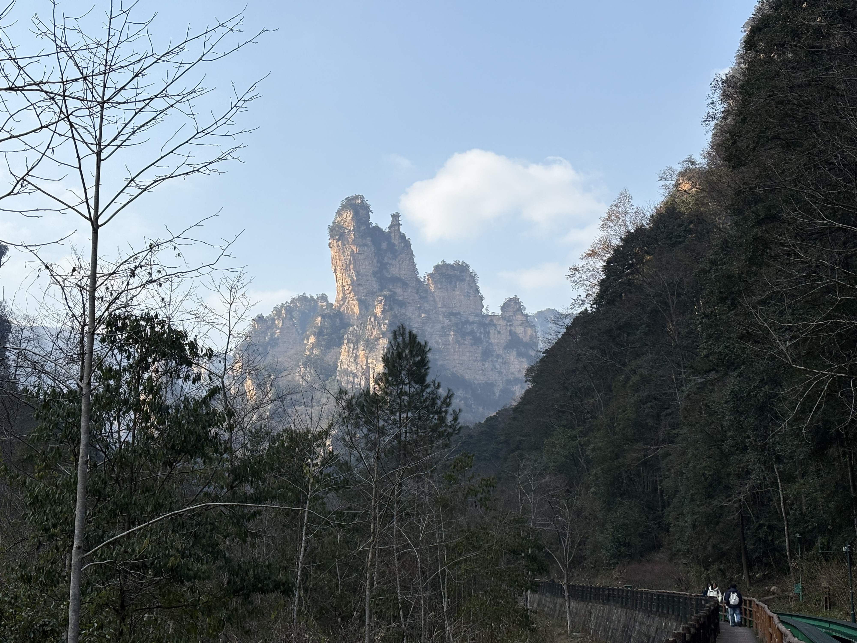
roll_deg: -0.9
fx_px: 1287
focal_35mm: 52
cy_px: 322
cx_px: 428
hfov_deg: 36.8
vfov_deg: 28.0
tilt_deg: +13.5
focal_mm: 5.96
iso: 32
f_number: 1.6
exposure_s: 1/2012
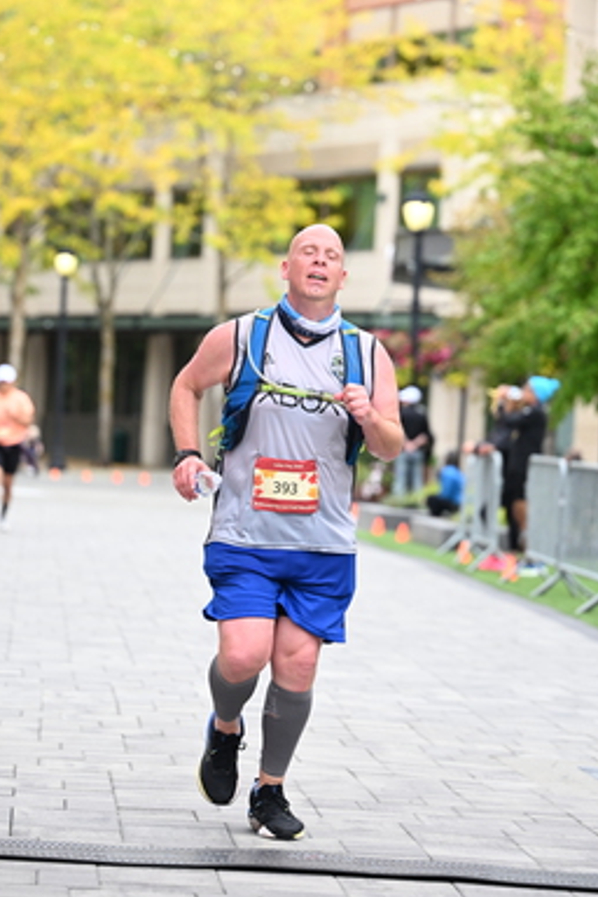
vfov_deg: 14.0
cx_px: 314
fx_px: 3638
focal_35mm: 146
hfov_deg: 9.4
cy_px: 341
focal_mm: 102
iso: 640
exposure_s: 1/1600
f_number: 2.8
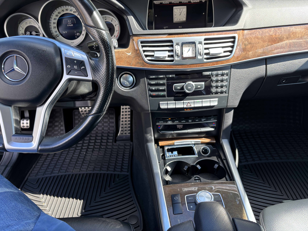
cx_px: 154
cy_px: 116
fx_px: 231
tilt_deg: -36.0
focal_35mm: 26
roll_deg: +3.7
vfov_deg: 53.1
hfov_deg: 67.3
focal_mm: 5.96
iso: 40
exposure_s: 1/105
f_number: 1.6
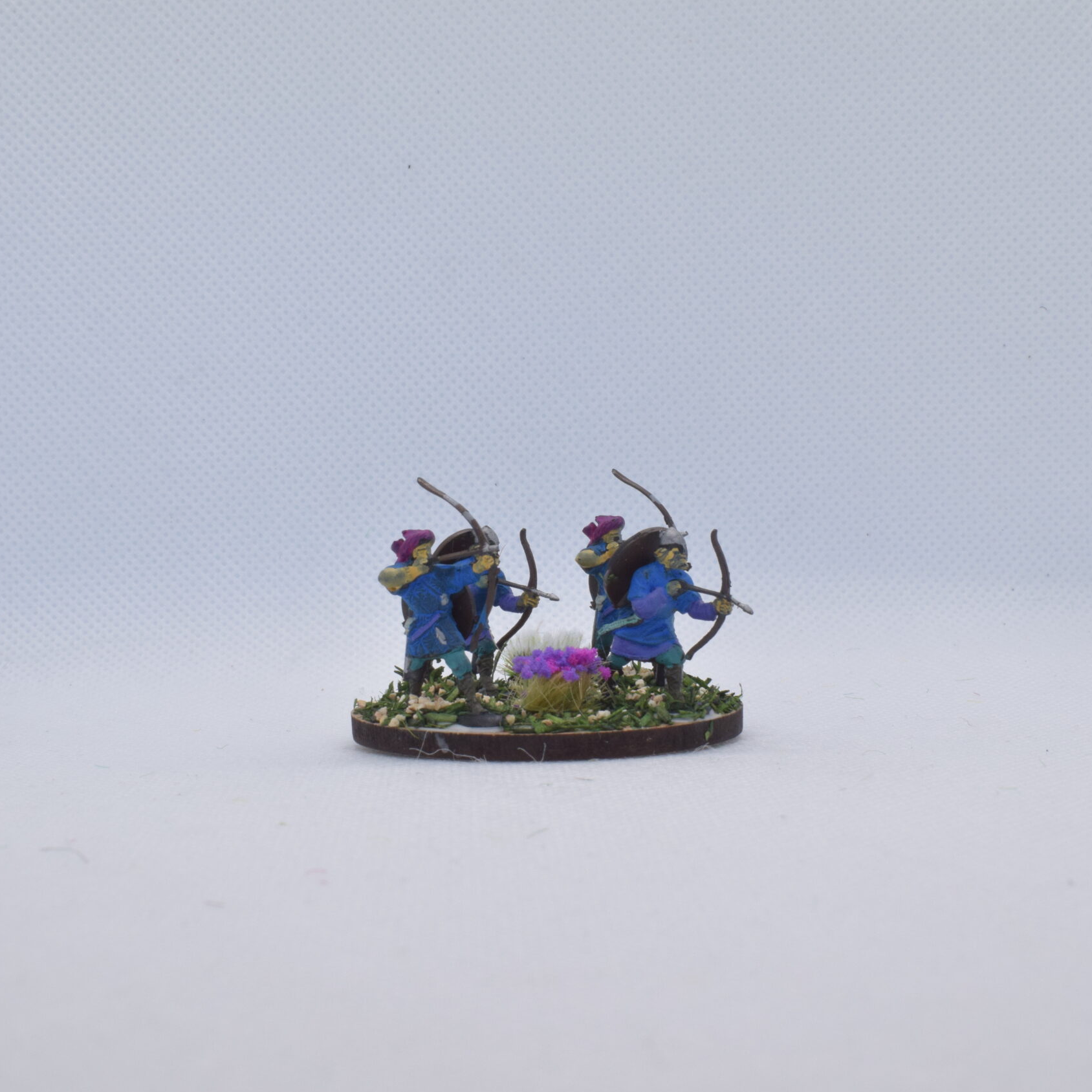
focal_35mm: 58
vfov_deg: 29.6
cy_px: 546
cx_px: 522
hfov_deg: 29.5
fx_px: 2070
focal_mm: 30
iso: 800
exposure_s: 1/60
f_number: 20
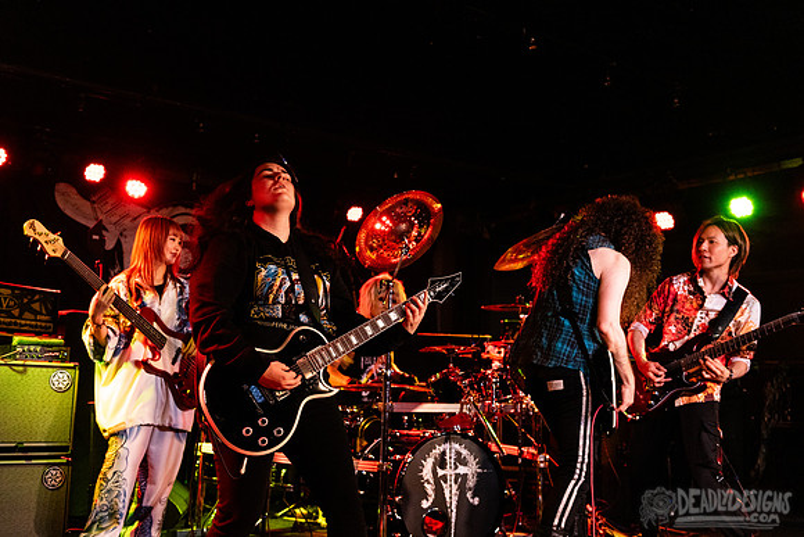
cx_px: 402
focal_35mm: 38
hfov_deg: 50.7
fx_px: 849
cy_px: 268
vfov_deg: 35.1
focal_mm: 38
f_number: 3.5
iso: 2000
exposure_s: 1/160
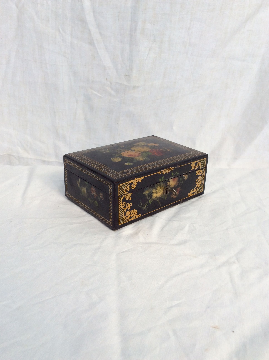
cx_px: 134
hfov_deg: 44.1
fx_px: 332
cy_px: 180
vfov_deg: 56.9
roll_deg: -0.2
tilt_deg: -23.8
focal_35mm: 32
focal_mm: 3.3
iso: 32
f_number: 2.4
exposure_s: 1/149
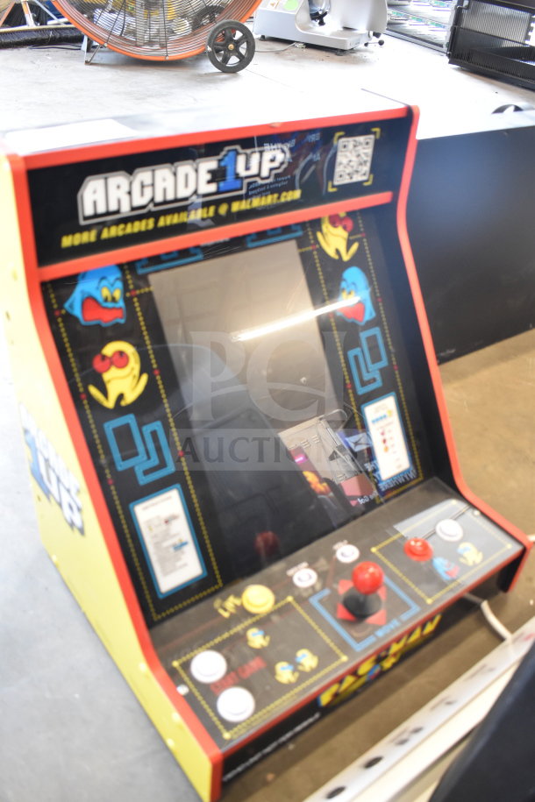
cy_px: 401
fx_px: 669
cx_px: 268
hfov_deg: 43.6
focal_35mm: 30
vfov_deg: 61.9
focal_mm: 20
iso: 1800
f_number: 3.8
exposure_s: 1/30
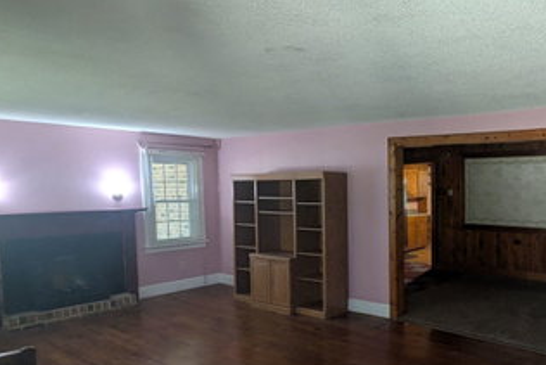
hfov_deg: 62.5
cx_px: 425
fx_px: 410
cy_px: 221
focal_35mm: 27
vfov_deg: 47.7
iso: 325
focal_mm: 2.35
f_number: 2.2
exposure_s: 1/34.3
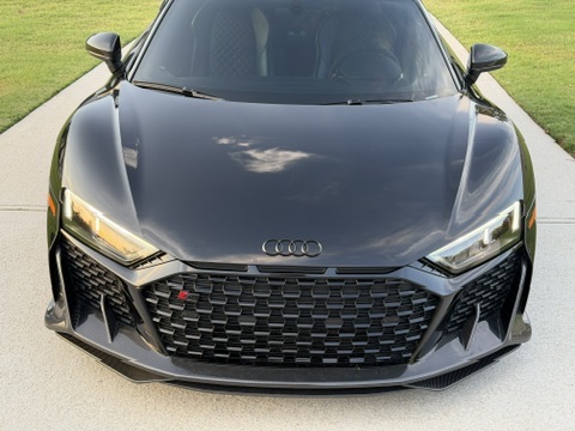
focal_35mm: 48
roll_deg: -2.1
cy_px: 216
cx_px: 288
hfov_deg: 39.7
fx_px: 797
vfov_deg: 30.3
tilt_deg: -21.3
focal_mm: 6.76
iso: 160
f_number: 1.78
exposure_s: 1/216
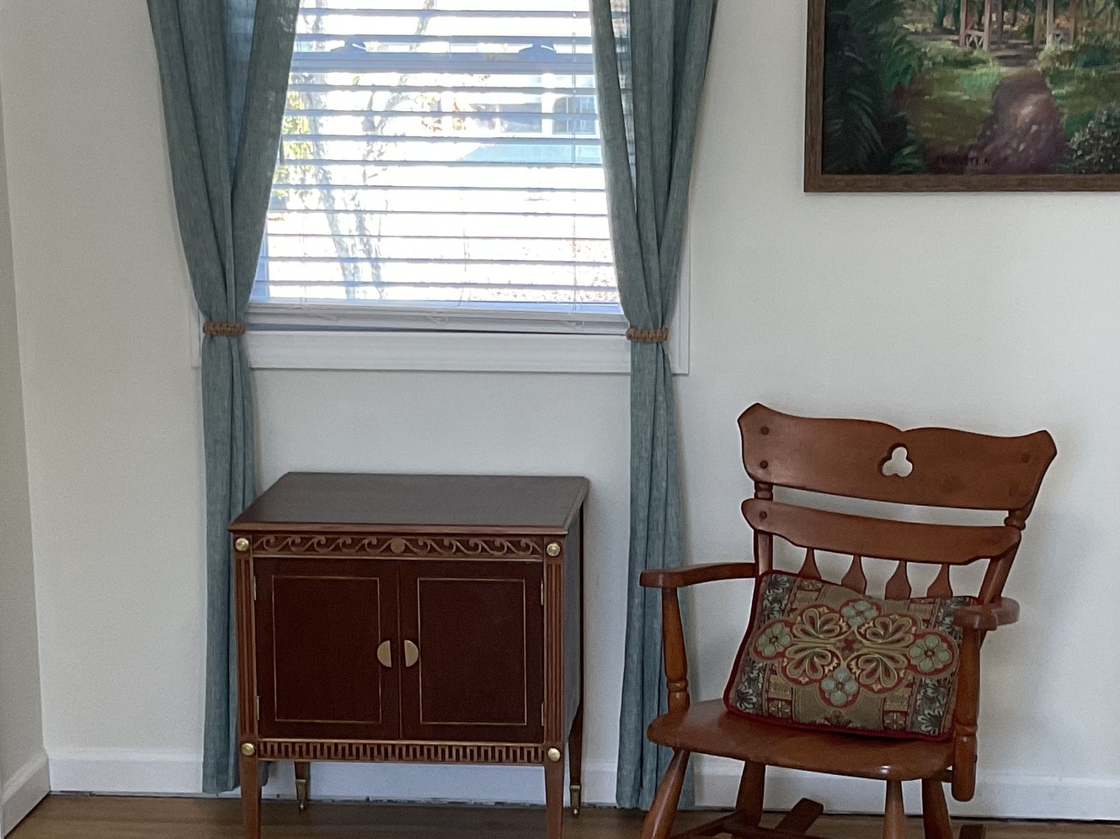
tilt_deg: -12.7
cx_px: 653
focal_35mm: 67
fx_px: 2167
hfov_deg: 28.9
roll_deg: -0.8
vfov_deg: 21.9
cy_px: 483
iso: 64
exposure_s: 1/60
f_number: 1.8
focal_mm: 3
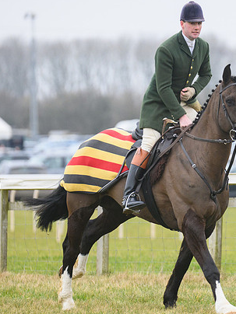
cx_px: 204
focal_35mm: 443
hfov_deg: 3.4
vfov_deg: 4.5
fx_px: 4027
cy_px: 157
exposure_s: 1/1000
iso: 1250
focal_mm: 250
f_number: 5
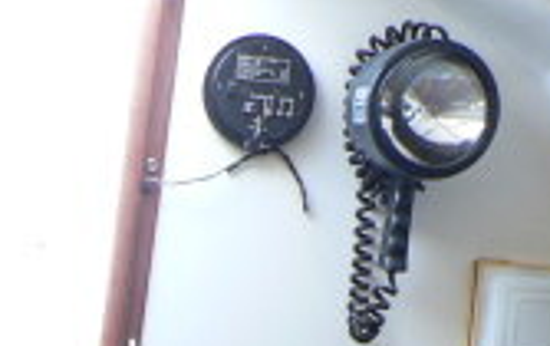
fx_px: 2132
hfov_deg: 14.3
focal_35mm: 142
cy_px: 788
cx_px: -86
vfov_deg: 8.6
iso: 64
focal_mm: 6
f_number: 2.8
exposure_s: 1/30
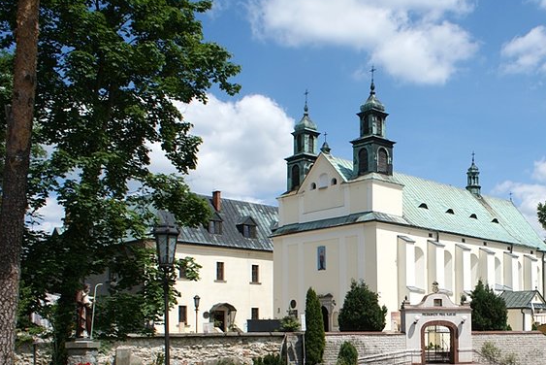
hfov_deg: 39.6
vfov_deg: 28.0
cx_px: 431
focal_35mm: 48
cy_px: 235
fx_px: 728
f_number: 10
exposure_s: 1/200
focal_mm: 20
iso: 100
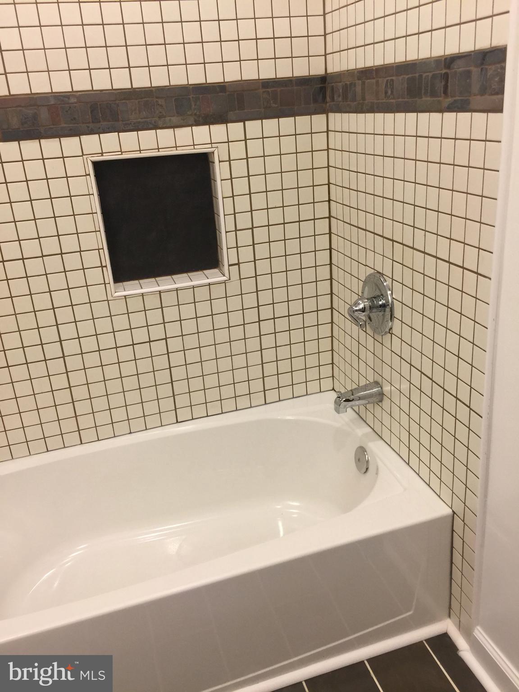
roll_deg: +4.7
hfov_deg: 48.2
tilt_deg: -23.3
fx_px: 580
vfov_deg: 61.7
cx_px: 260
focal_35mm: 29
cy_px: 346
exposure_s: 1/30
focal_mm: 4.15
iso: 32
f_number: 2.2
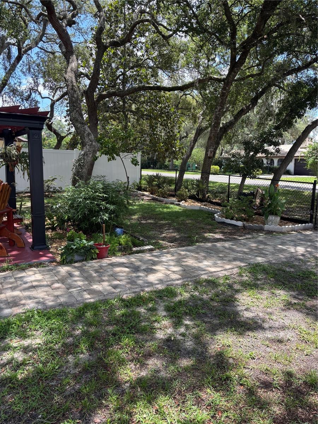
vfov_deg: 67.3
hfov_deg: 53.1
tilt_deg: -8.5
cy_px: 212
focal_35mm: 26
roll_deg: -1.7
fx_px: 318
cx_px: 159
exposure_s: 1/565
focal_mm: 5.96
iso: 50
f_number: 1.6
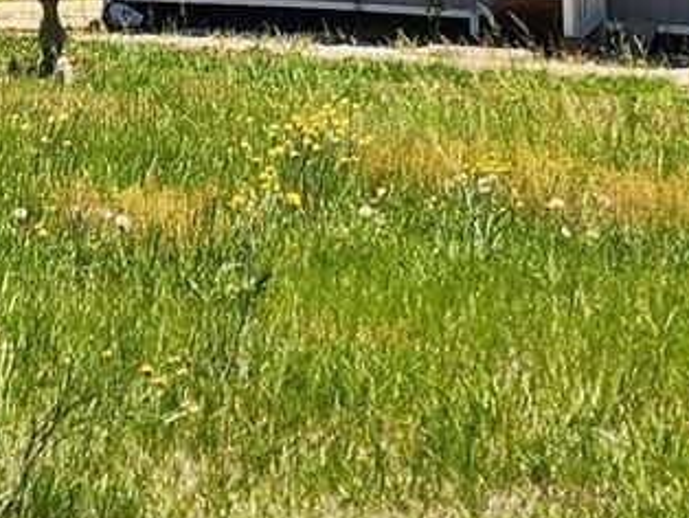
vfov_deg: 9.3
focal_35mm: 150
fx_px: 2988
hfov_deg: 13.1
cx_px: 125
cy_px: -492
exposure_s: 1/883
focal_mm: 6.4
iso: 12
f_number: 1.8
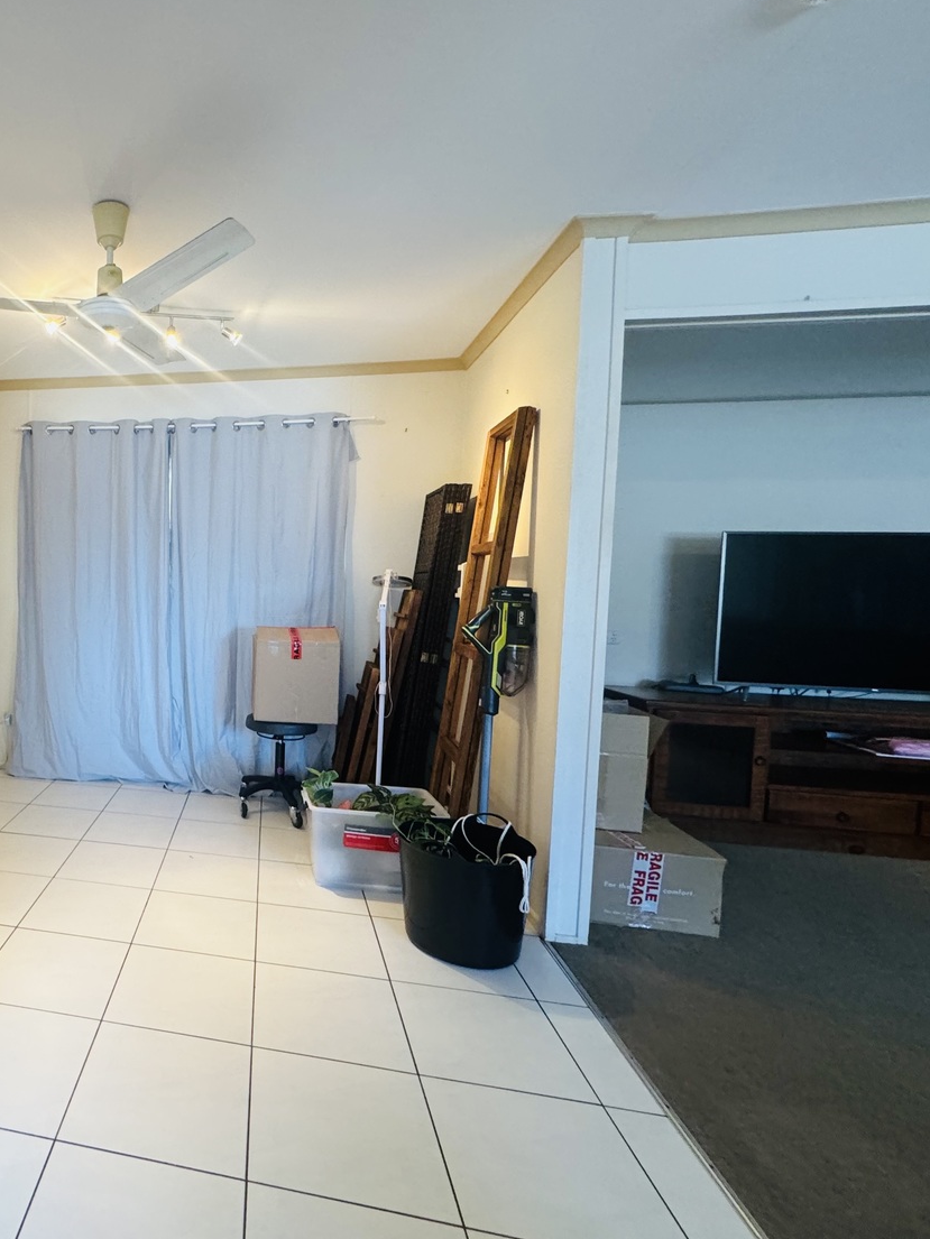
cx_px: 121
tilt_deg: -3.2
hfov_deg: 60.0
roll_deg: +0.2
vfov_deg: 84.7
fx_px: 680
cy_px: 614
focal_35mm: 19
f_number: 2.2
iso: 250
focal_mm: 2.22
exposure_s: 1/50
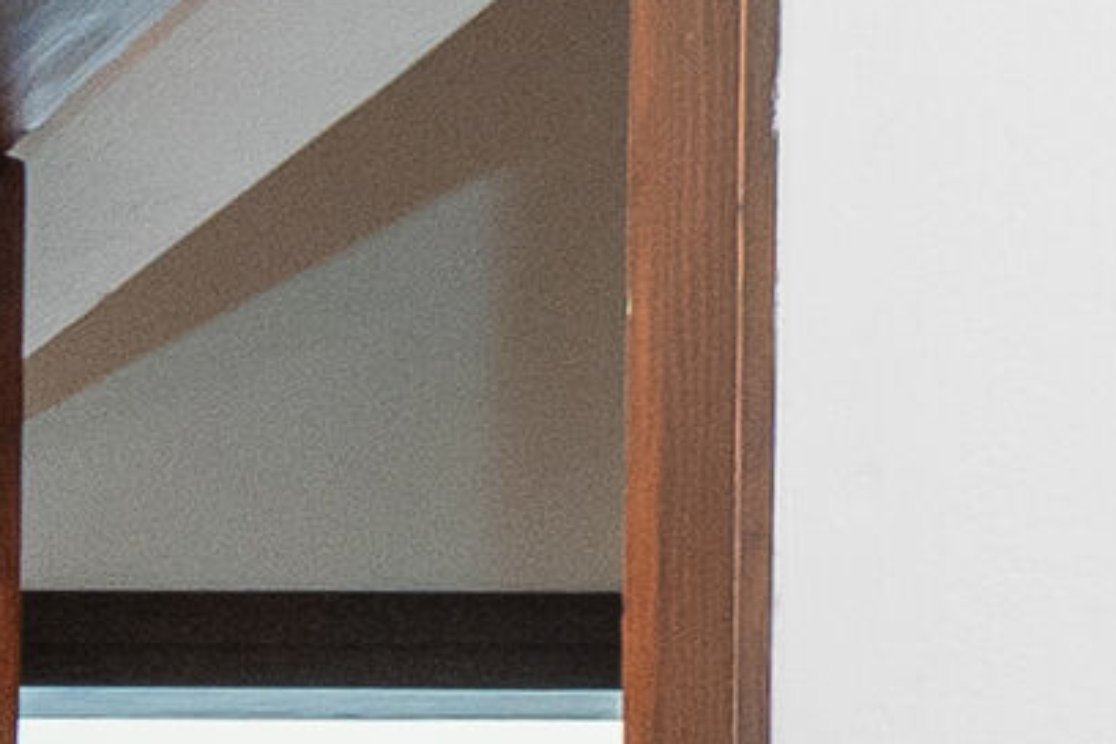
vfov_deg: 11.2
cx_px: -1972
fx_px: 3193
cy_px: 1752
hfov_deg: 12.3
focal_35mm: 103
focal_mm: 10
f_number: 8
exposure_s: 1/40
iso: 1000
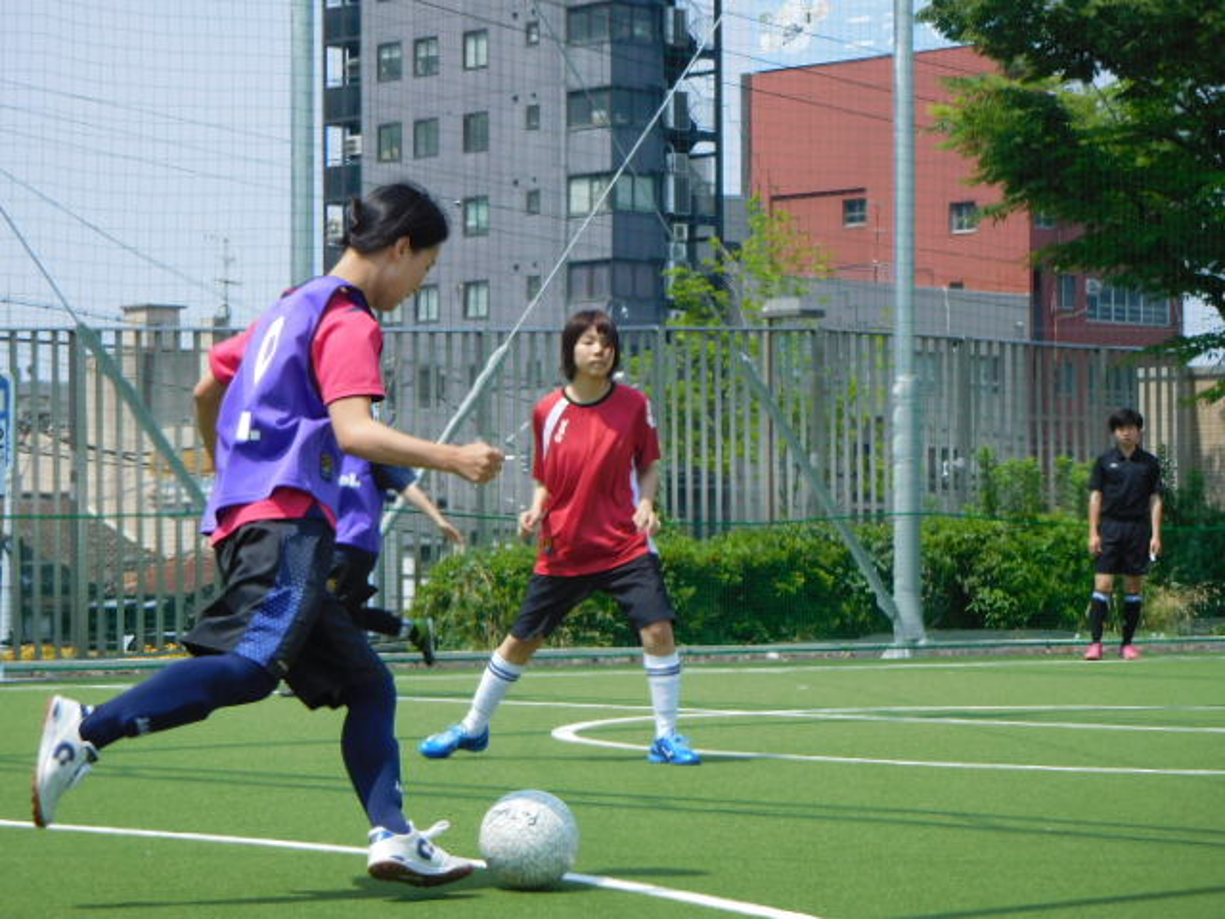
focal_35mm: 112
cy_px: 460
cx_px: 612
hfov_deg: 17.6
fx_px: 3963
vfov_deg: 13.2
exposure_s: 1/640
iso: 125
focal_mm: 20
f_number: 4.9
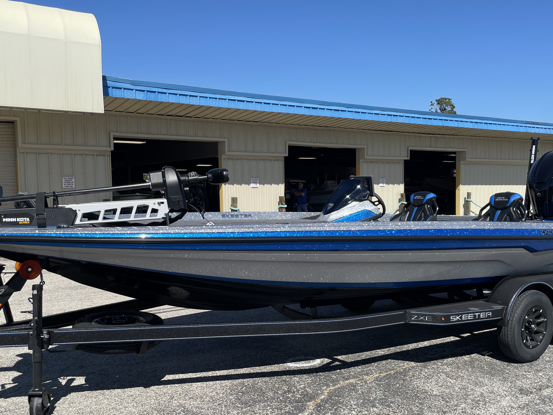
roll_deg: +2.6
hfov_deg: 52.6
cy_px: 229
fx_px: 559
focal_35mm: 35
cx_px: 291
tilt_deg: -5.9
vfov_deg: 40.6
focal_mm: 4.2
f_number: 1.6
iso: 32
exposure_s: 1/3861
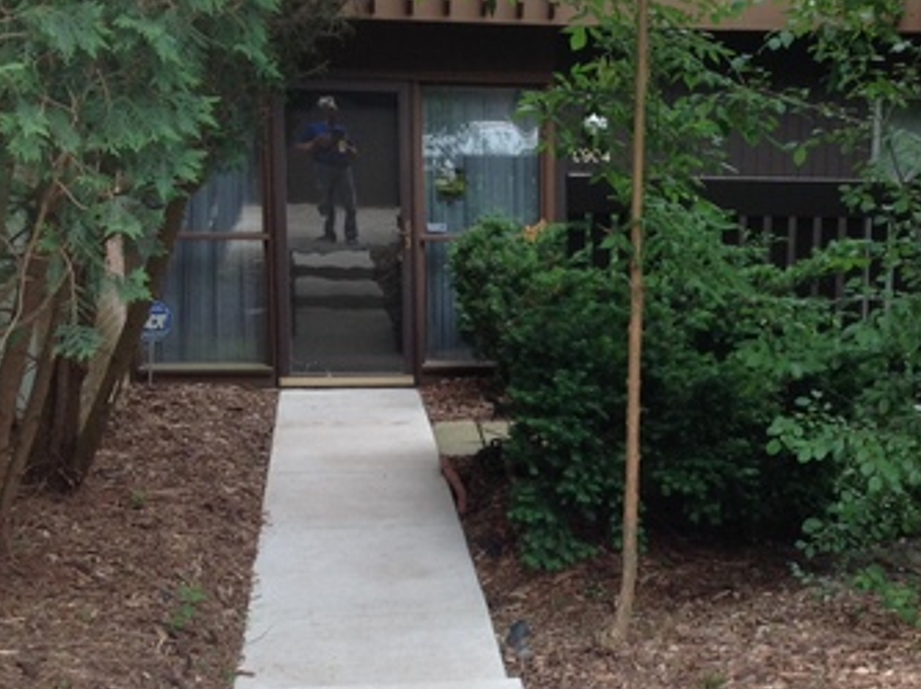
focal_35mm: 67
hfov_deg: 28.7
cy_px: 466
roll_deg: -0.5
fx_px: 1781
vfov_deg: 21.8
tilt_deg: -12.8
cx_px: 634
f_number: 2.4
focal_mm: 4.28
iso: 50
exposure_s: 1/125
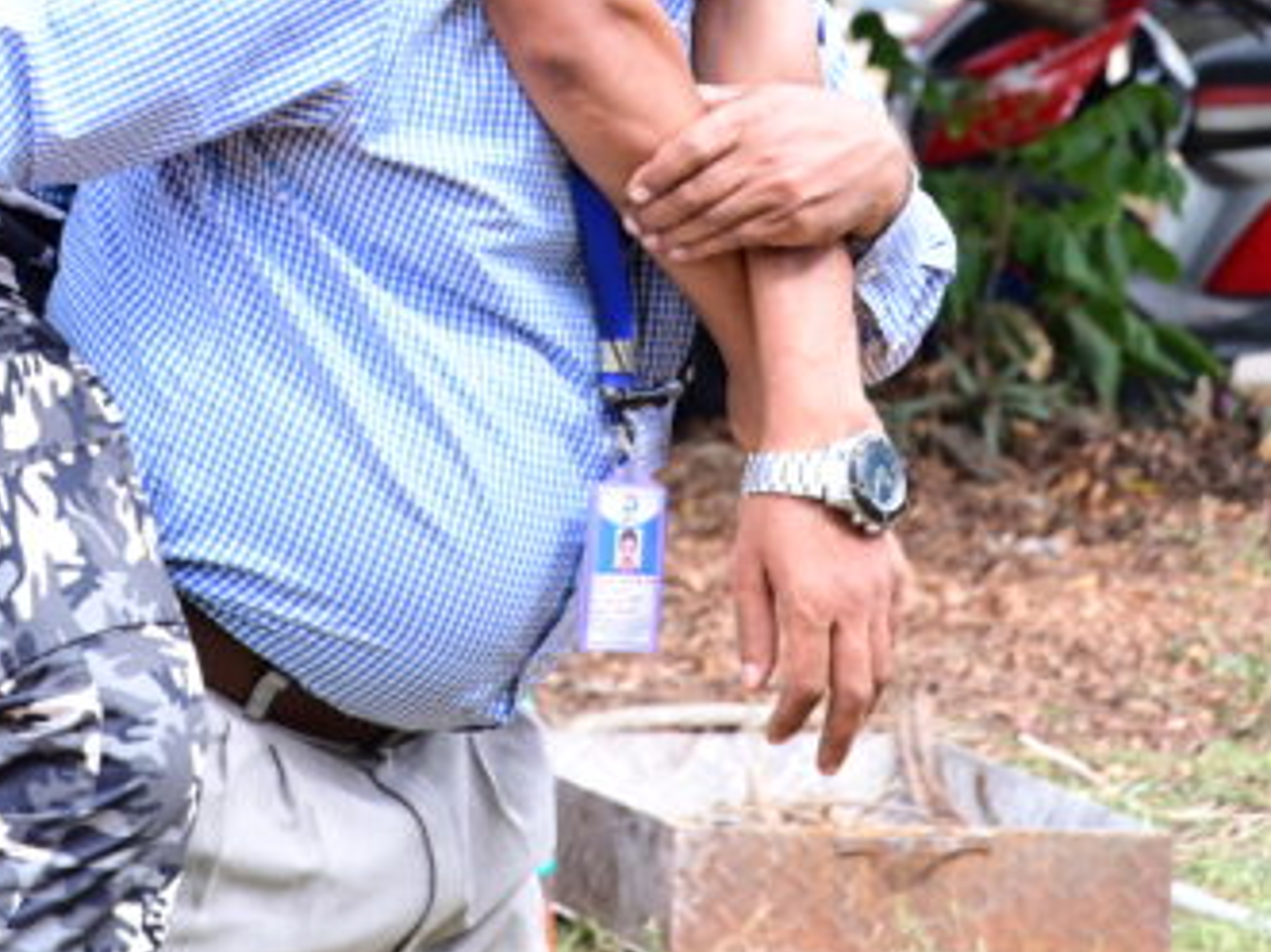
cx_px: 372
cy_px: -282
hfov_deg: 19.1
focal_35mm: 102
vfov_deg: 13.9
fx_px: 3762
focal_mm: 34.5
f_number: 6.3
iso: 400
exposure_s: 1/200
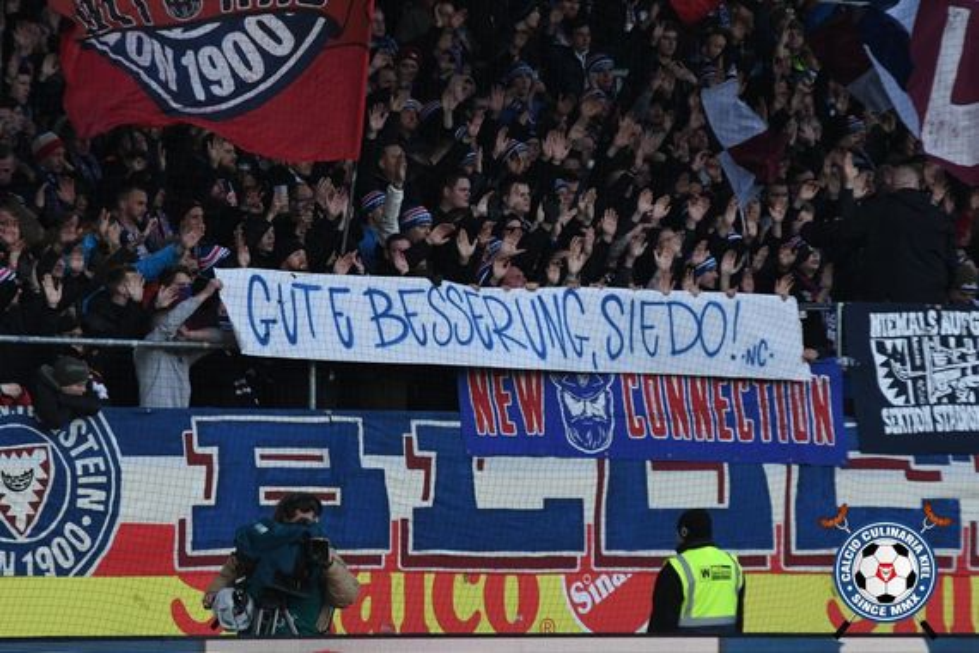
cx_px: 490
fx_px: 8158
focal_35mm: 300
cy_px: 326
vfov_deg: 4.6
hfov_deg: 6.9
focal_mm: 200
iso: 1250
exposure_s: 1/1250
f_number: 5.6
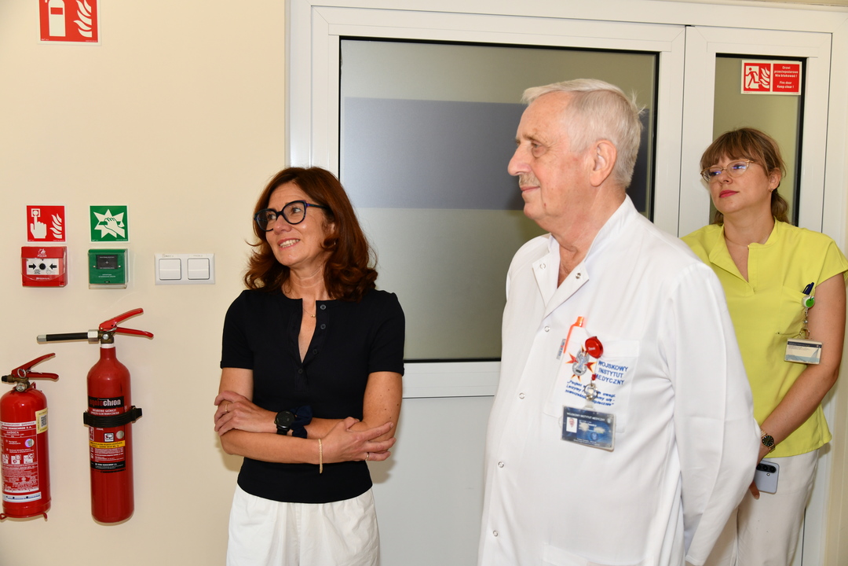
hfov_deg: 54.4
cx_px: 424
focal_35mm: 35
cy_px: 283
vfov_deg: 37.9
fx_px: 824
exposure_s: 1/60
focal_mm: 35
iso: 560
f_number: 5
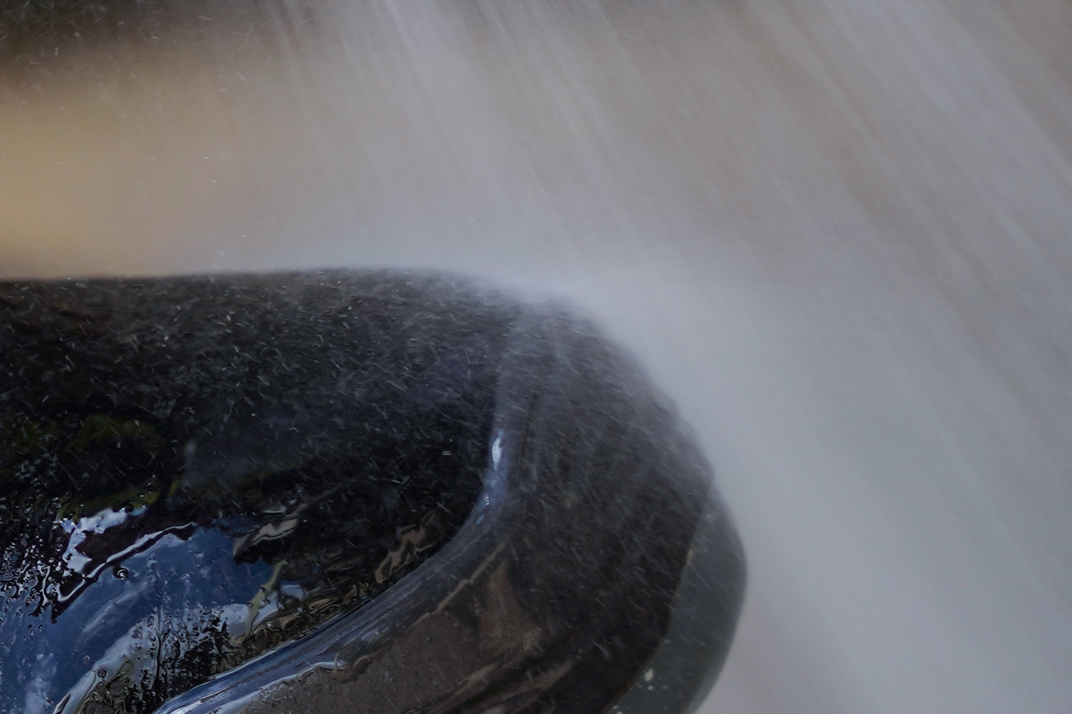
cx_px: -674
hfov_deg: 7.2
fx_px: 8336
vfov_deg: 4.9
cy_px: 343
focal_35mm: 280
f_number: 3.5
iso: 100
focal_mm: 75
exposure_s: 1/400
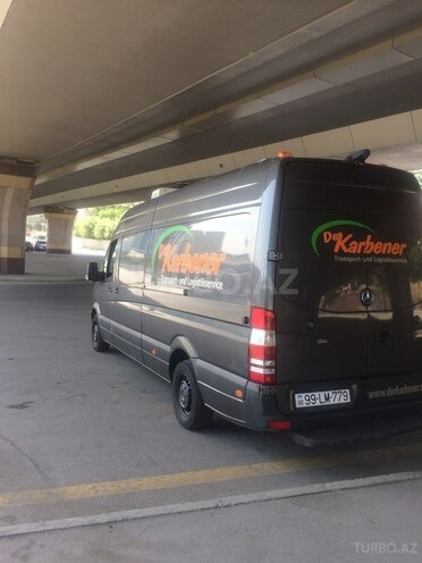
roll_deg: -3.2
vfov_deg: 61.7
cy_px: 282
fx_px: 471
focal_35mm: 29
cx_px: 211
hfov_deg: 48.2
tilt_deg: -5.5
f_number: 2.2
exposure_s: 1/243
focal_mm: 4.15
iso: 32
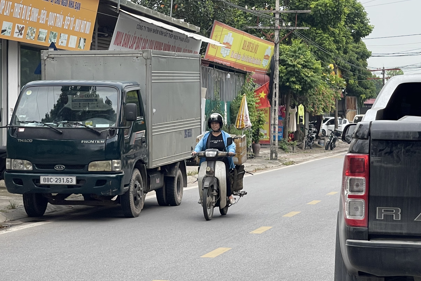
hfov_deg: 18.6
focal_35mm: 110
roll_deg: -1.0
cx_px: 266
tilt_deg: +0.7
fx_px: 1286
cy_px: 146
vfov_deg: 12.5
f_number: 2.2
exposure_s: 1/513
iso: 20
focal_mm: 7.5
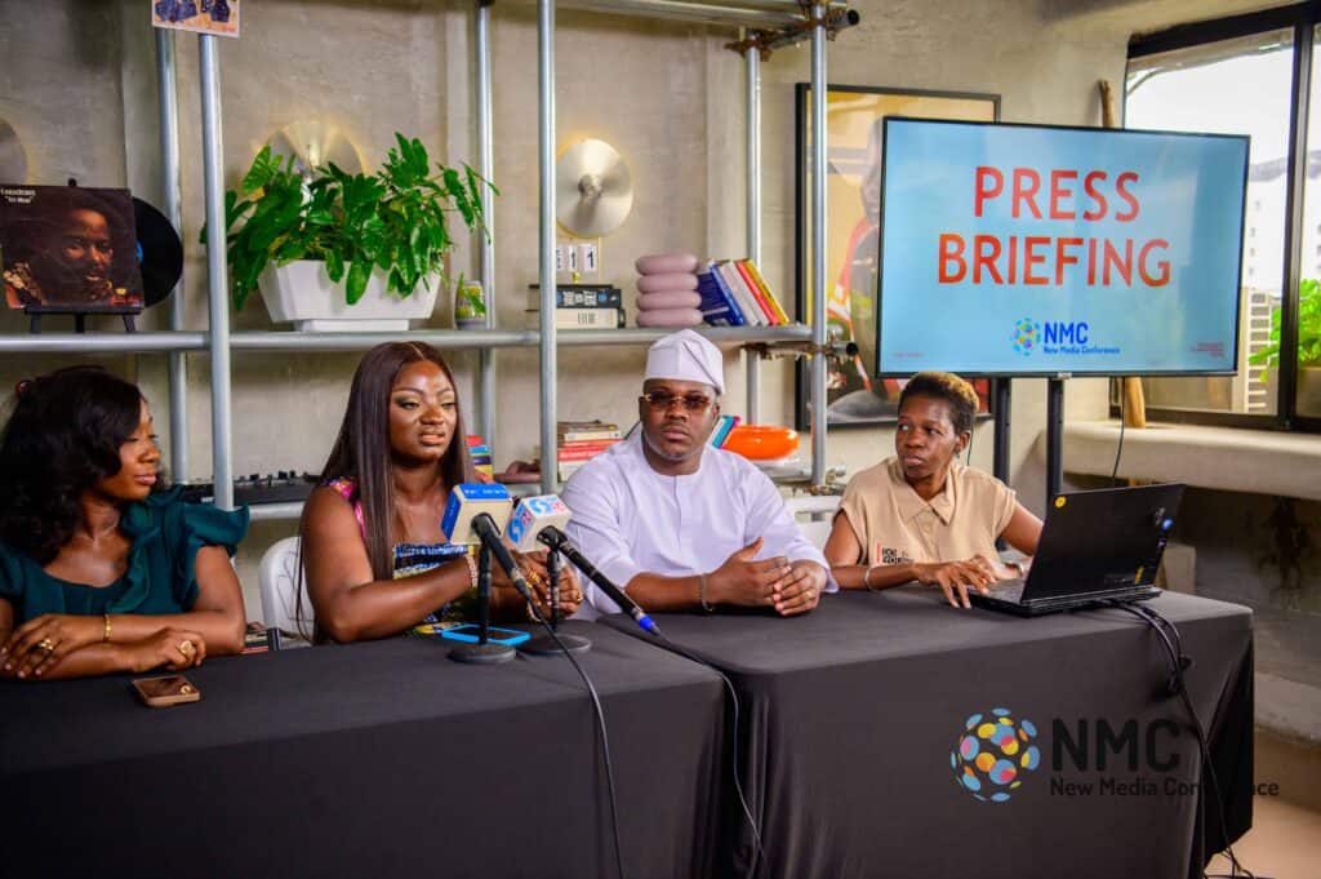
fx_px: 1687
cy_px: 440
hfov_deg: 42.8
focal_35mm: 46
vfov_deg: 29.2
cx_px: 660
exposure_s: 1/200
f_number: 2.8
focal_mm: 46
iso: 1000
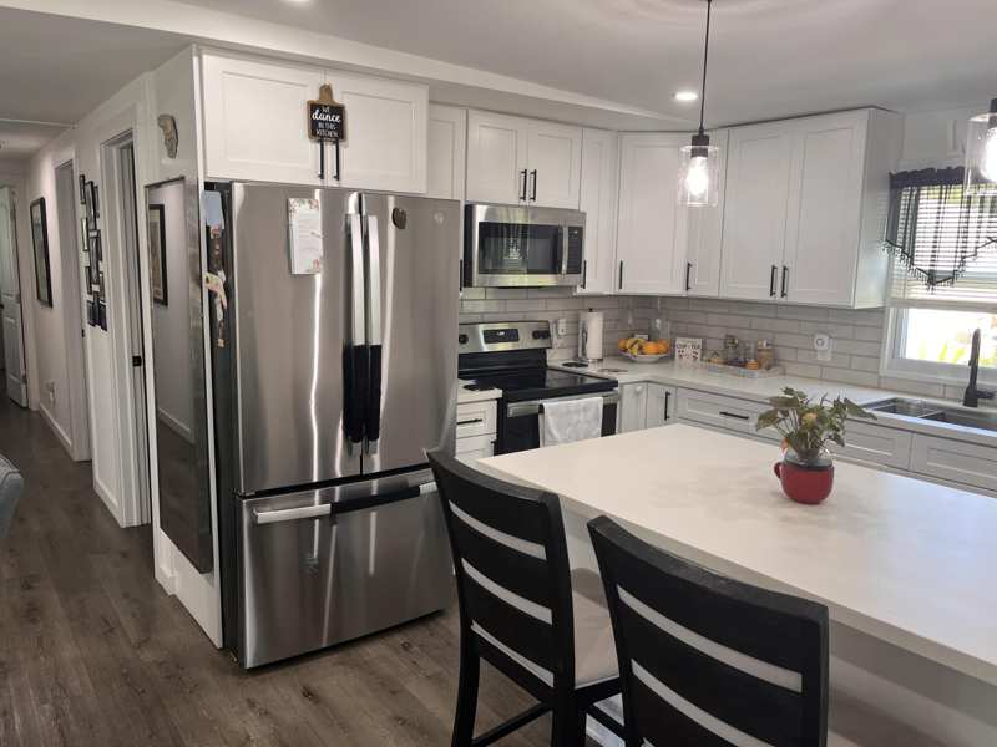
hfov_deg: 67.3
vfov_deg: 53.1
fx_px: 749
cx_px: 498
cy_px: 374
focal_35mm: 26
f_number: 1.6
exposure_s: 1/60
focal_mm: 5.1
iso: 64
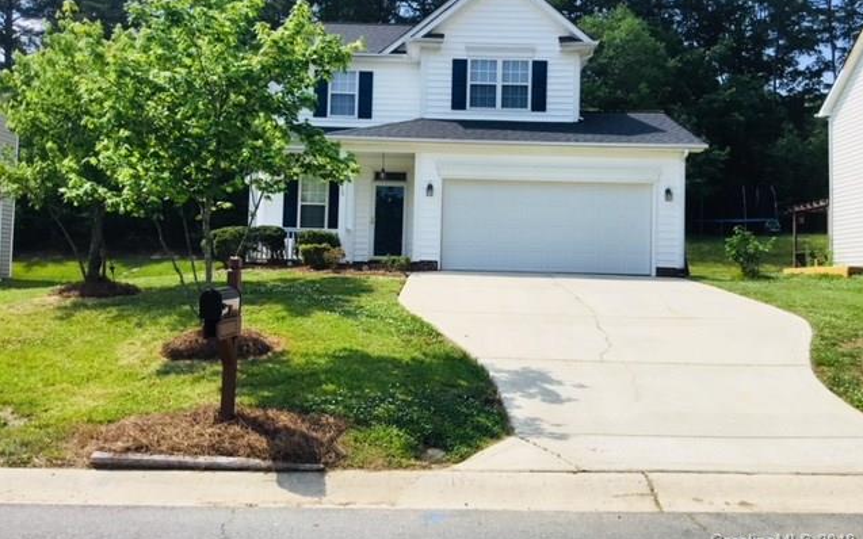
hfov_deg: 58.1
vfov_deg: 38.2
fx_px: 776
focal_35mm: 33
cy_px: 229
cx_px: 432
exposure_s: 1/1181
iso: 25
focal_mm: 3.3
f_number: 2.4
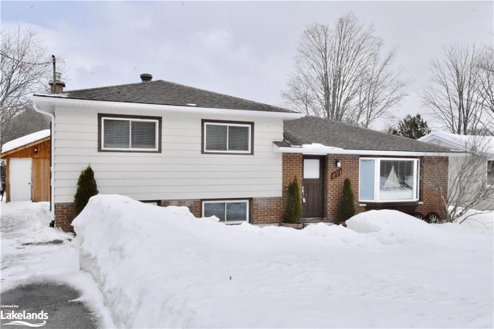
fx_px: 412
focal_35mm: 30
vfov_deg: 43.6
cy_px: 164
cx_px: 247
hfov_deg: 61.9
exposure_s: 1/1600
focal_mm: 20
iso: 5000
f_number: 22
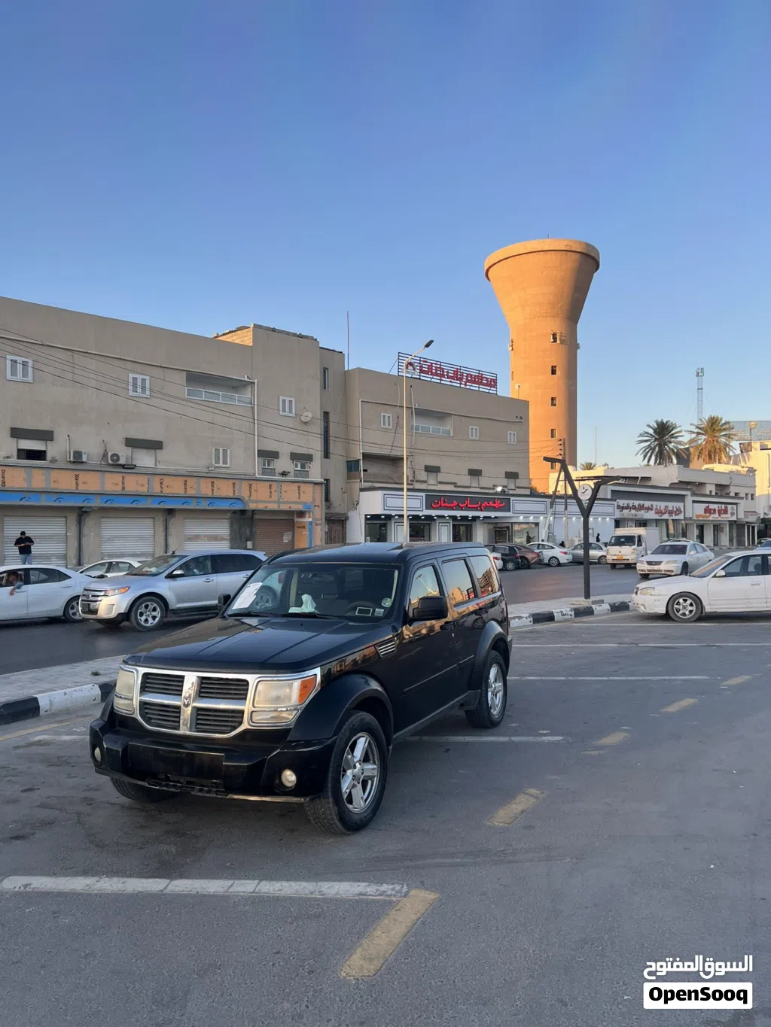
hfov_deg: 53.1
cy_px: 514
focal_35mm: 26
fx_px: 772
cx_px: 386
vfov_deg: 67.3
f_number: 1.5
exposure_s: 1/808
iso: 50
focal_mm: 5.7
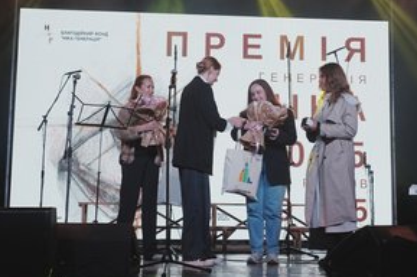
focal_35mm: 65
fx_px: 752
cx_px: 251
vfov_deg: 20.8
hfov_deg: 30.9
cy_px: 97
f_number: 5.6
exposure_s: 1/250
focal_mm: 47
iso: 400
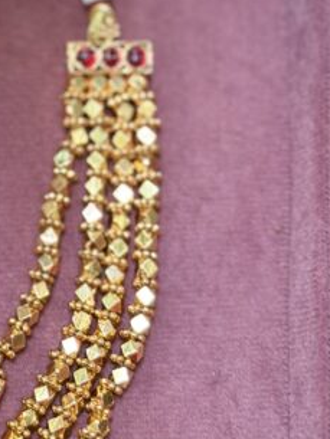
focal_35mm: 147
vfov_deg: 13.4
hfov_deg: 9.8
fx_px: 1867
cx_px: -157
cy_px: 86
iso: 100
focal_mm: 6.76
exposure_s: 1/60
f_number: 1.78
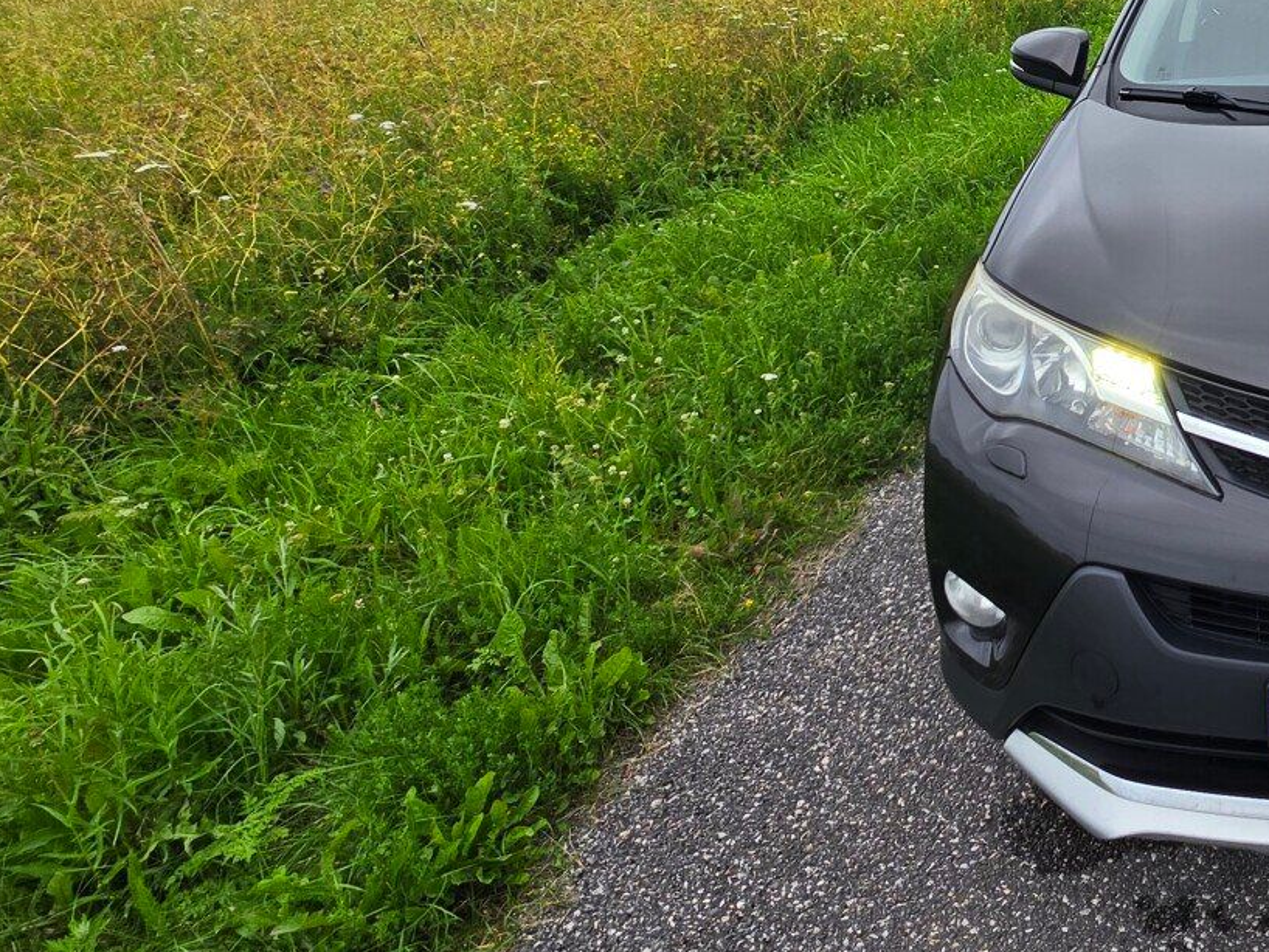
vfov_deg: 42.5
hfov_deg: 47.2
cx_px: 1303
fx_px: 1137
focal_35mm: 31
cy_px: 134
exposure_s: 1/100
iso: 20
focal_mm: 2.2
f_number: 1.9
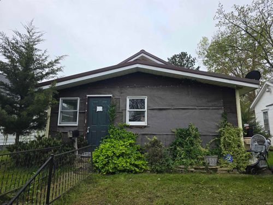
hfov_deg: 73.9
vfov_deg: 58.9
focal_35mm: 23
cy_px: 102
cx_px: 136
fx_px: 181
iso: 80
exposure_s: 1/3238
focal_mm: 6.3
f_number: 1.7
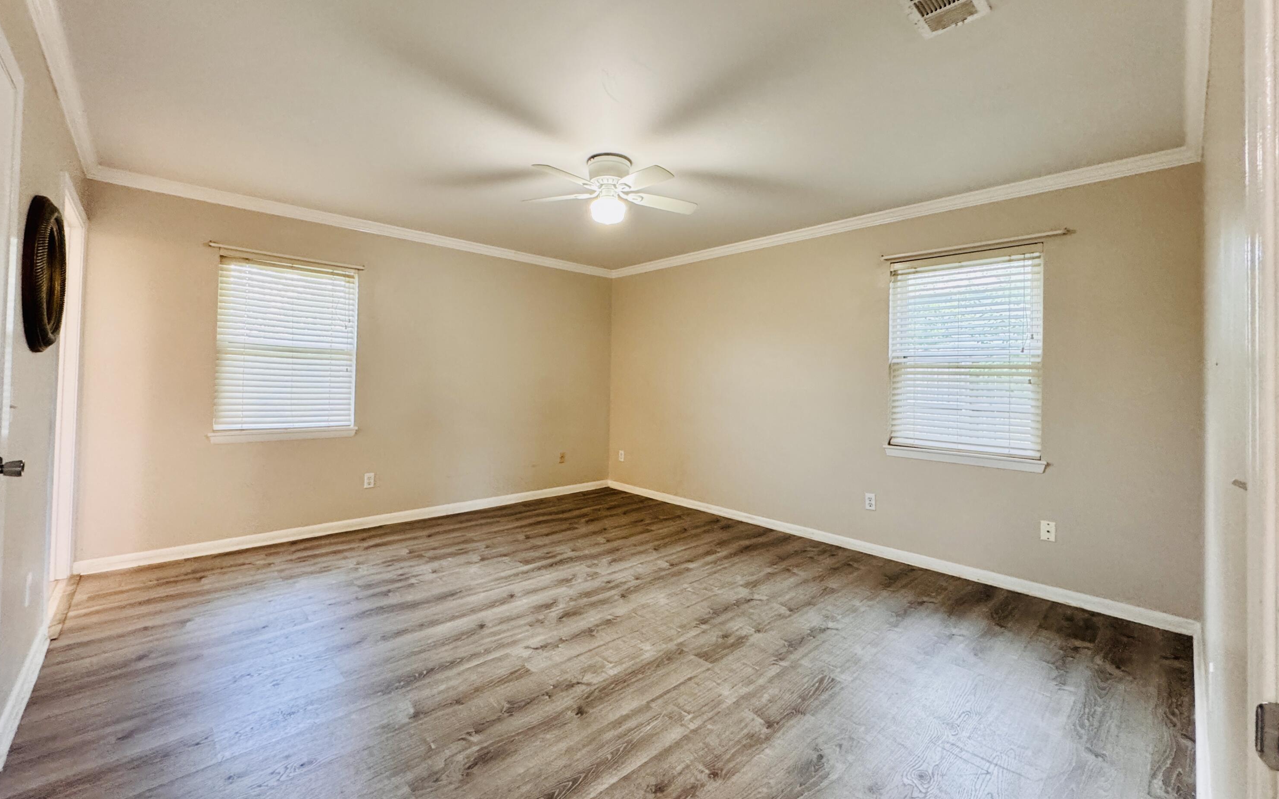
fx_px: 523
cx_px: 636
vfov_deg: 74.7
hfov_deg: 101.5
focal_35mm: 15
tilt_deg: +0.4
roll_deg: -1.1
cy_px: 374
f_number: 2.2
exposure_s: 1/60
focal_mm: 2.22
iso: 400
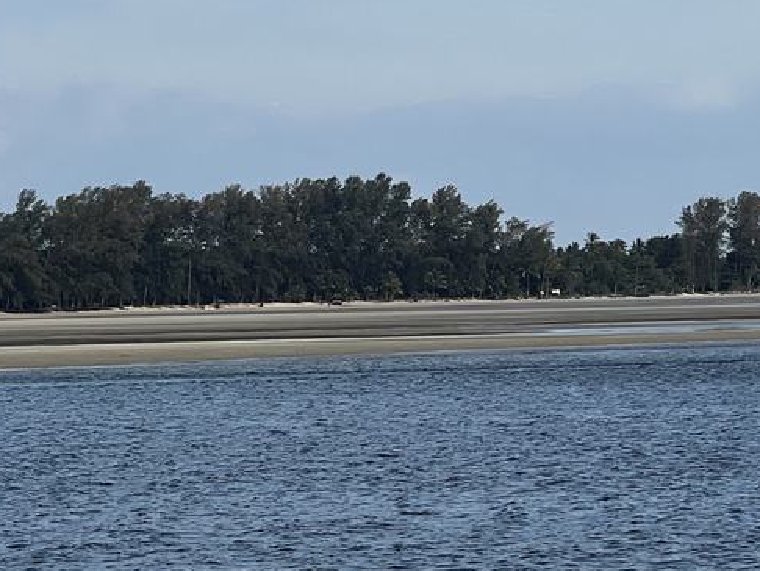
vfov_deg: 7.8
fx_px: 4174
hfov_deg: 10.4
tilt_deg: +0.5
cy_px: 269
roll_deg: +1.9
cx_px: 294
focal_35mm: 190
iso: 32
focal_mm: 9
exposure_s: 1/809
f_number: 2.8
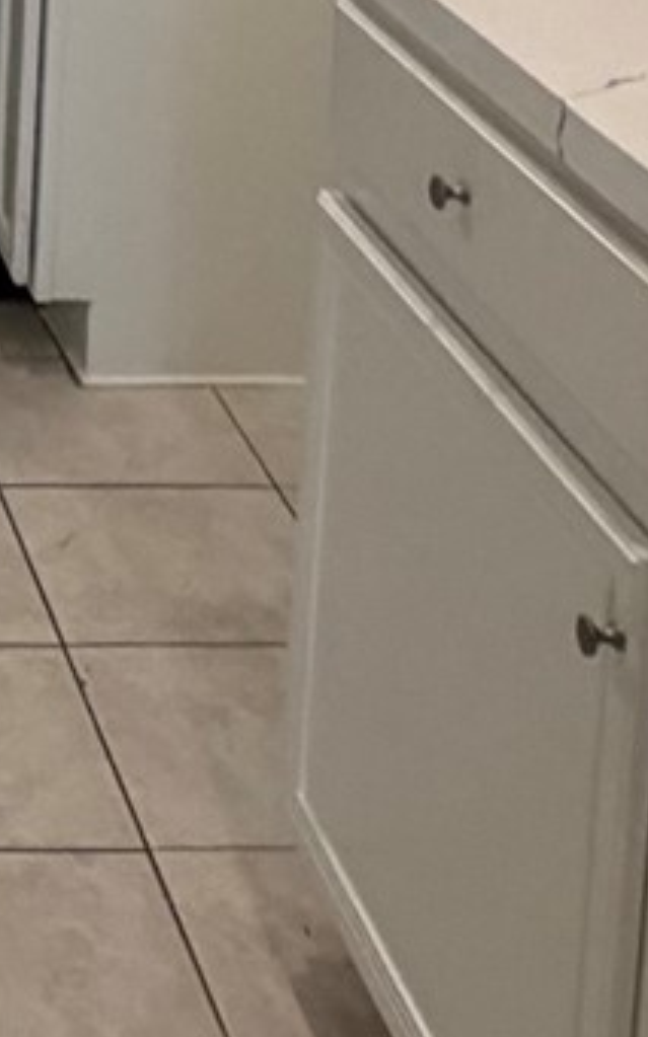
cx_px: -438
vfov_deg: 20.2
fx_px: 2516
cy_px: -496
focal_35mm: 89
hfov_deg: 13.5
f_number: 2.2
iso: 250
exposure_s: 1/120
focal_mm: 2.22
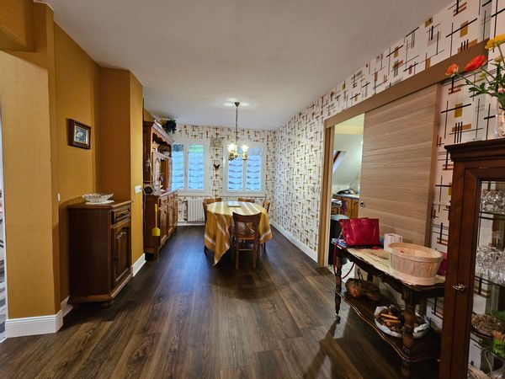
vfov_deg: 89.9
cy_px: 190
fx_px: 190
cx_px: 252
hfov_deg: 106.2
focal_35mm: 13
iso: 400
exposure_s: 1/33
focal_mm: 2.2
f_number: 2.2
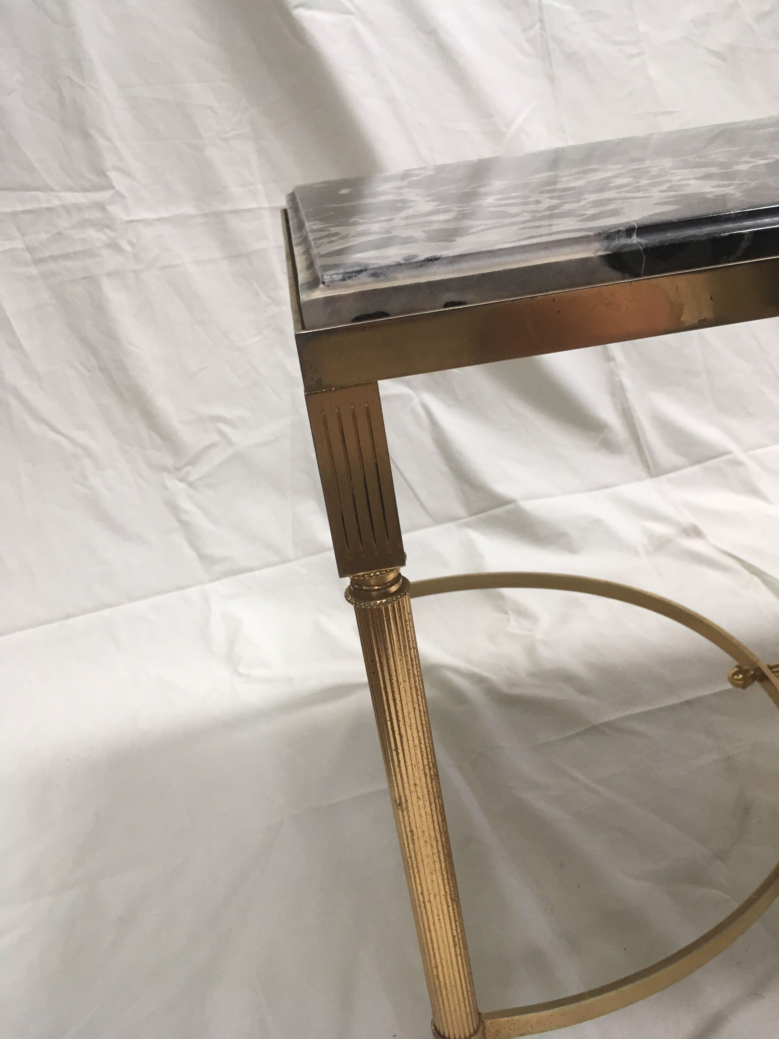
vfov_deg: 61.7
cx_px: 390
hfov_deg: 48.2
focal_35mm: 29
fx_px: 870
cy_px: 520
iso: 50
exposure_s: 1/33
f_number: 2.2
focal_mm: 4.15
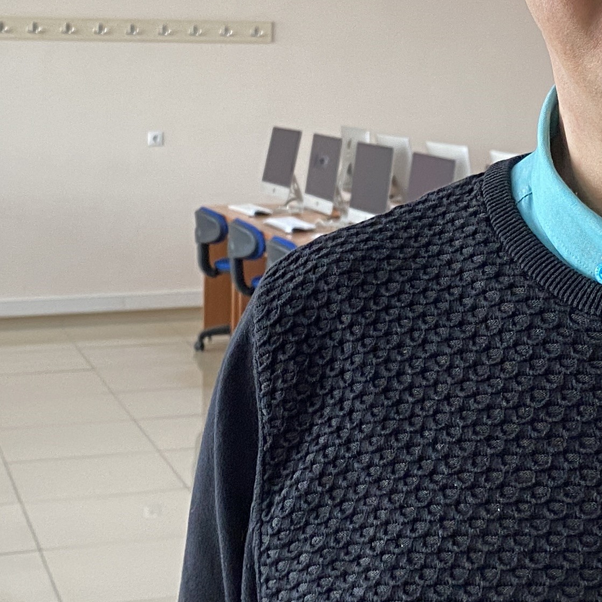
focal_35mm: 83
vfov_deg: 20.6
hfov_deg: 20.7
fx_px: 1633
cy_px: 120
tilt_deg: -1.6
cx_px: 440
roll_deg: +0.0
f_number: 1.8
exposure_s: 1/50
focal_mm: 4.25
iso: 64
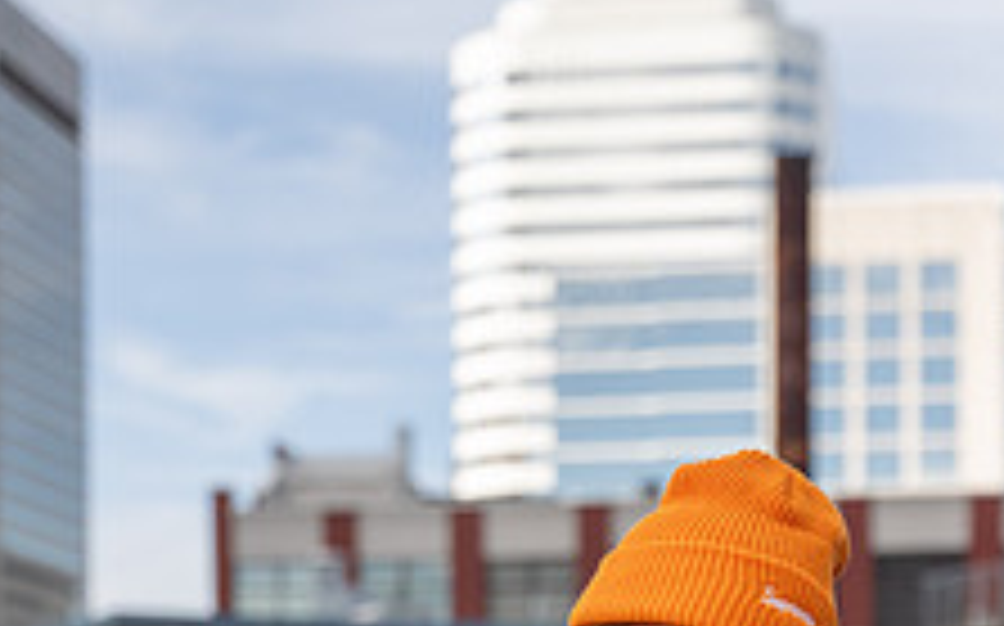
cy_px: 955
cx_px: 585
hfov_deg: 20.2
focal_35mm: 103
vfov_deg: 12.1
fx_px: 2816
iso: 400
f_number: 2.8
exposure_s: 1/5000
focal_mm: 50
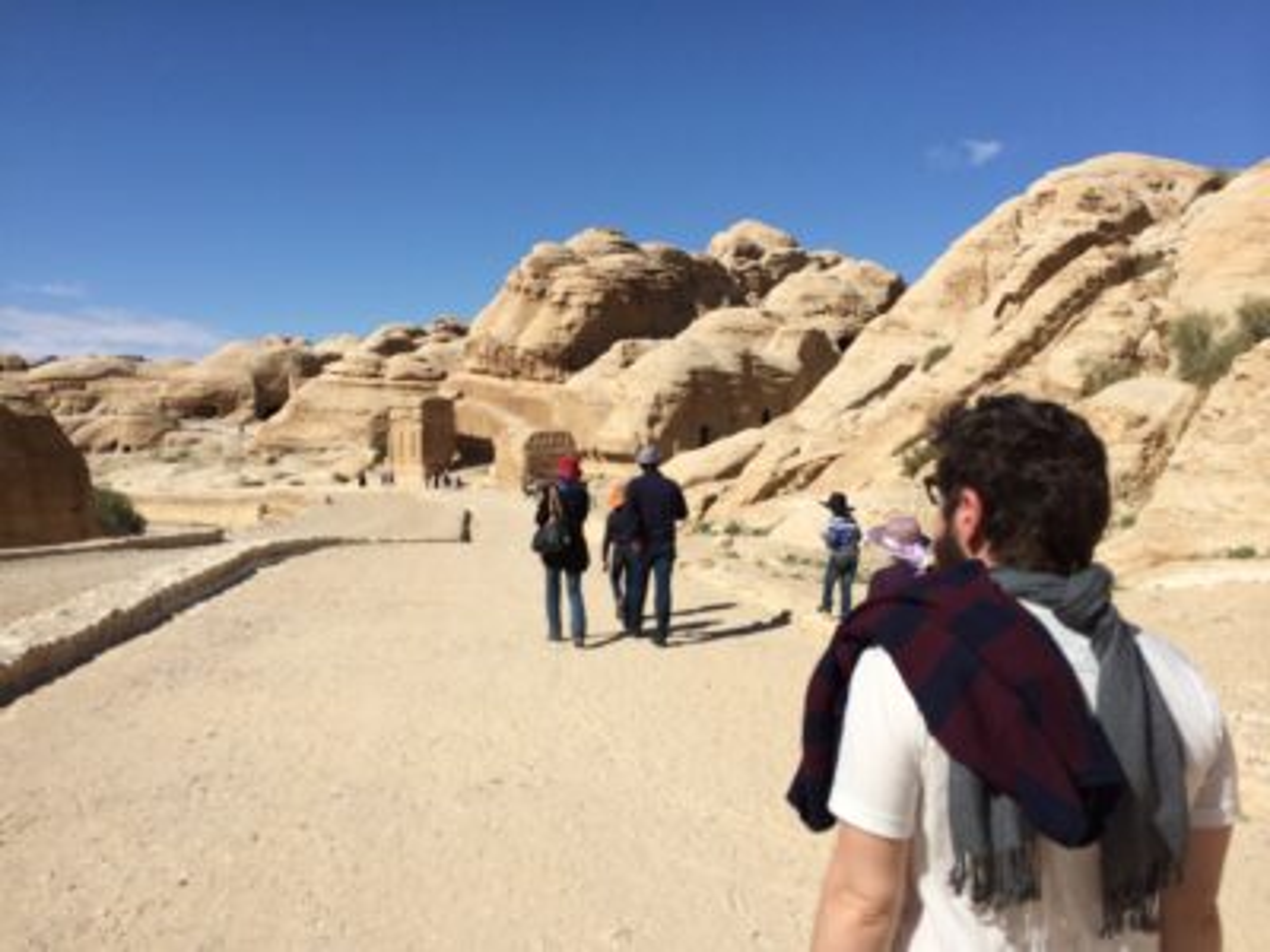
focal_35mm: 30
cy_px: 476
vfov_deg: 46.8
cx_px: 635
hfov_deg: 60.0
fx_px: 1101
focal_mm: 4.12
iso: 40
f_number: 2.2
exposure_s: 1/4115
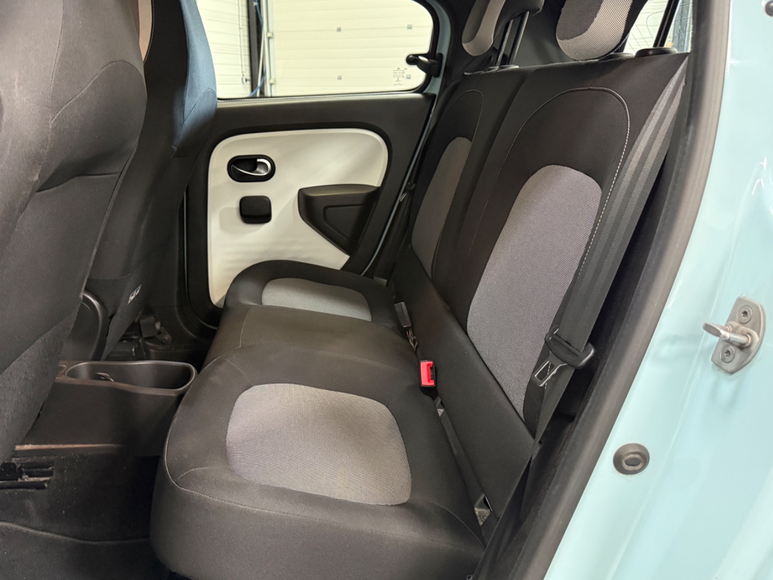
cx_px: 351
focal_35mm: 28
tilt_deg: -15.0
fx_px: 625
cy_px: 256
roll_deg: -0.1
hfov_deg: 63.3
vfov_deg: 49.7
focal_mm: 6.76
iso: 800
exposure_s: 1/33
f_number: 1.78
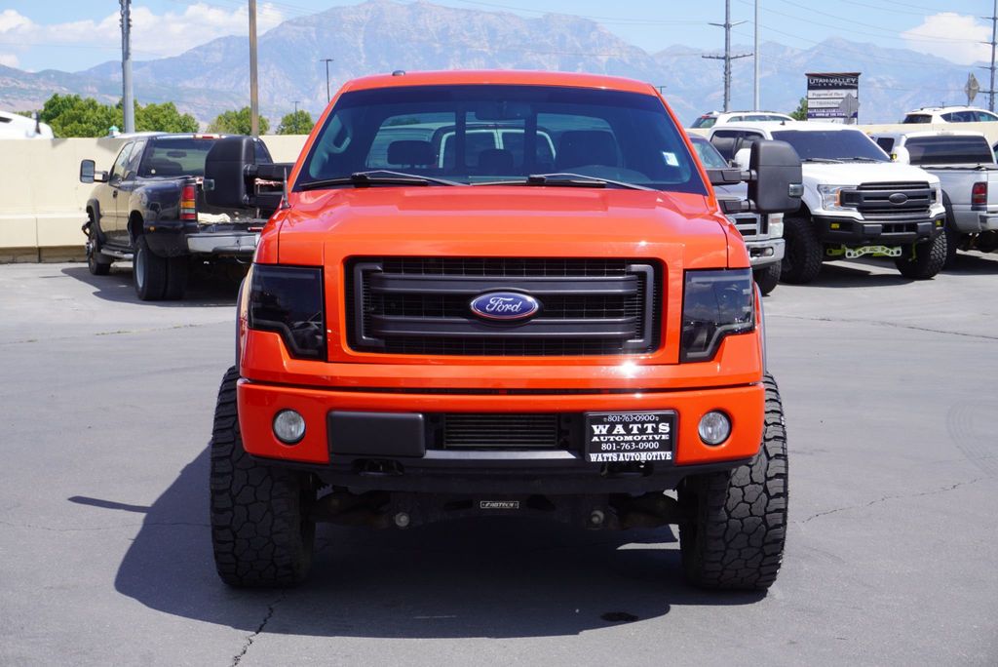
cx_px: 499
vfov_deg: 23.8
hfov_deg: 35.0
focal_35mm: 57
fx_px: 1581
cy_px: 334
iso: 100
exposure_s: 1/125
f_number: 10
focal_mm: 38
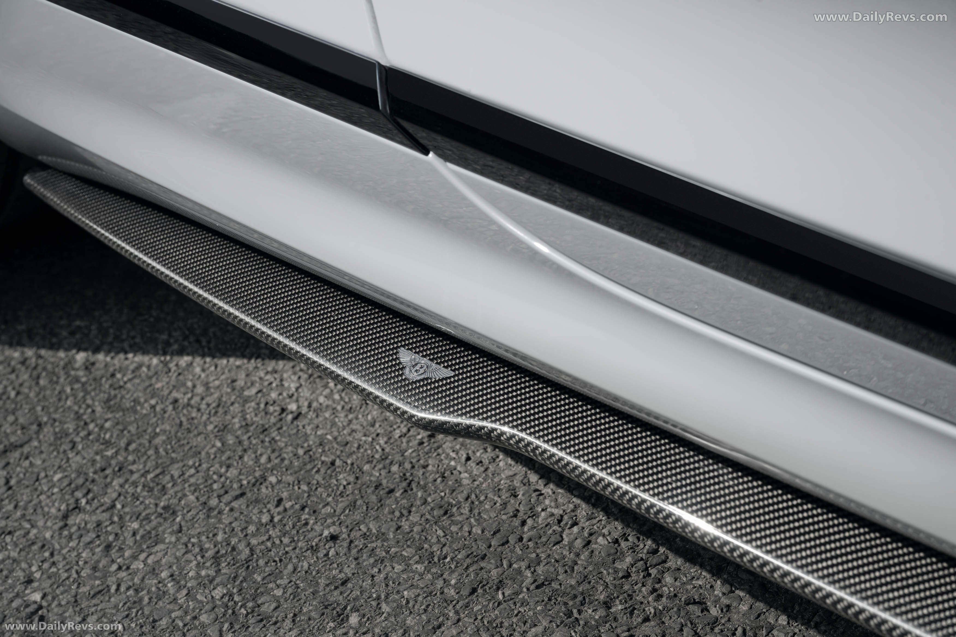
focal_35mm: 85
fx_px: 2257
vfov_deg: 16.1
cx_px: 478
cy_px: 318
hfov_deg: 23.9
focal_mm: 85
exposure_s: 1/80
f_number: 11
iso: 80
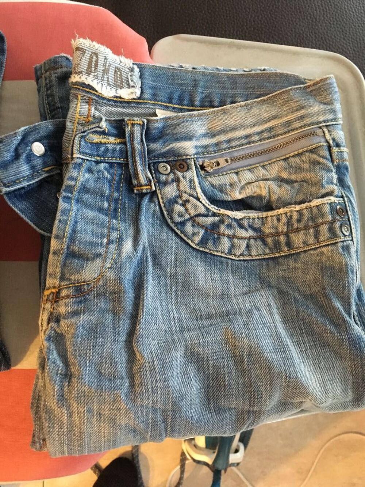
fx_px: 408
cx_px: 182
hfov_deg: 48.2
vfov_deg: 61.7
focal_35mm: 29
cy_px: 244
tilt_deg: -75.4
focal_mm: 4.15
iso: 320
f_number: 2.2
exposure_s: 1/17
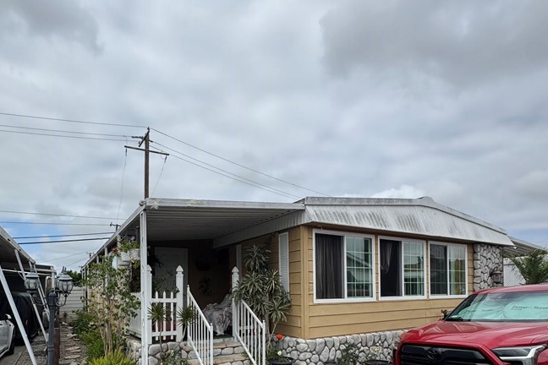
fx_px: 350
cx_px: 274
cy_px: 289
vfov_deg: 51.8
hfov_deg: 76.1
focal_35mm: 23
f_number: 2.2
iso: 50
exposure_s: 1/2273
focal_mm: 2.22
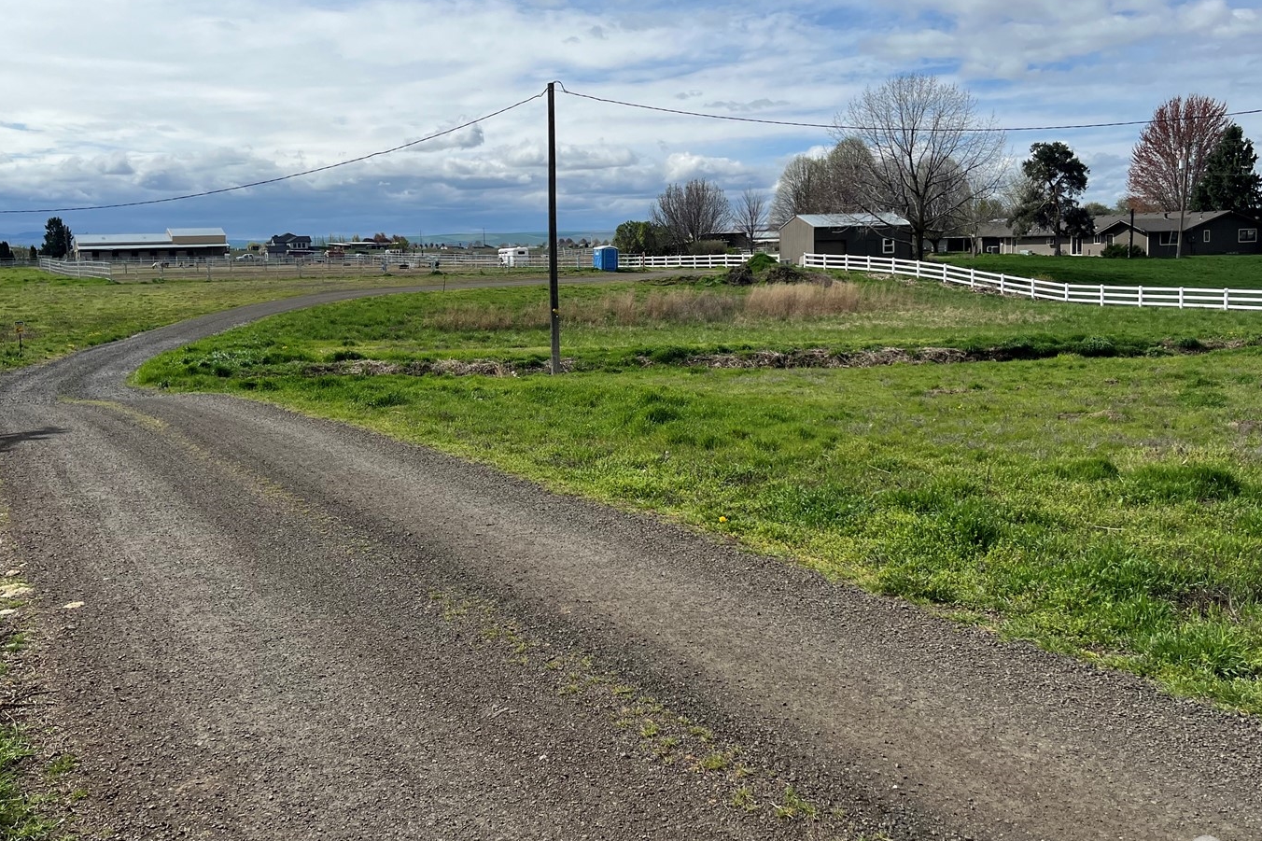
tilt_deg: -4.6
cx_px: 624
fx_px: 1122
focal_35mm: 32
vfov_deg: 40.9
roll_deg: +1.3
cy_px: 338
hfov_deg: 58.7
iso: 50
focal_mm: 5.1
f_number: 1.6
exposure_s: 1/7353
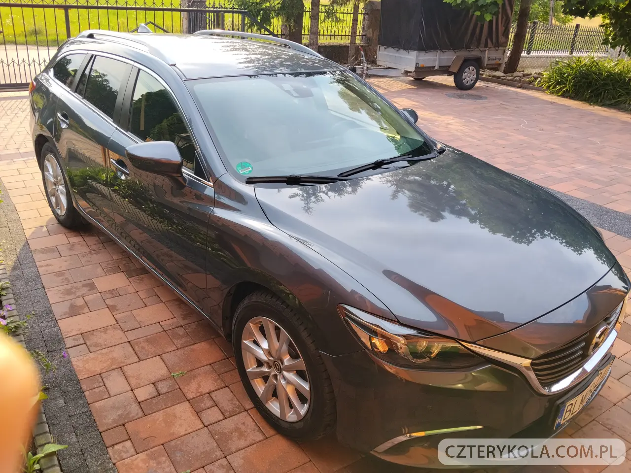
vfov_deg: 48.2
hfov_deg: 61.7
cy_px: 236
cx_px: 316
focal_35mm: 29
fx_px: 529
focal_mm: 4.22
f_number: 1.8
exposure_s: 1/188
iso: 50
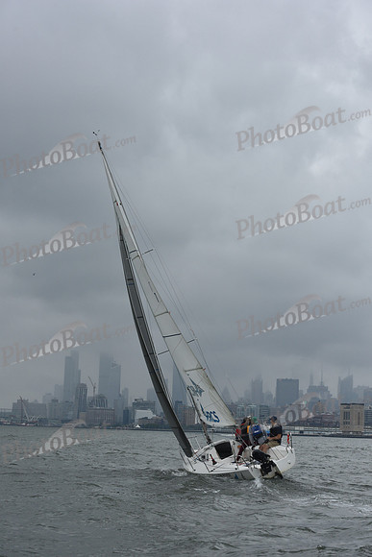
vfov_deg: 28.8
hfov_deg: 19.5
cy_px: 278
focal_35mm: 70
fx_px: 1084
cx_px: 186
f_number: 9
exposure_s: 1/800
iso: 400
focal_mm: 70
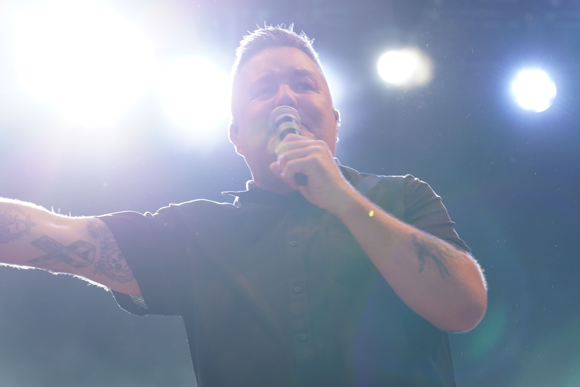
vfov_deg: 13.0
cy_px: 194
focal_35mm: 105
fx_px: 1692
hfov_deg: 19.5
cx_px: 290
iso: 640
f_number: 4
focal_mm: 105
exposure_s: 1/160
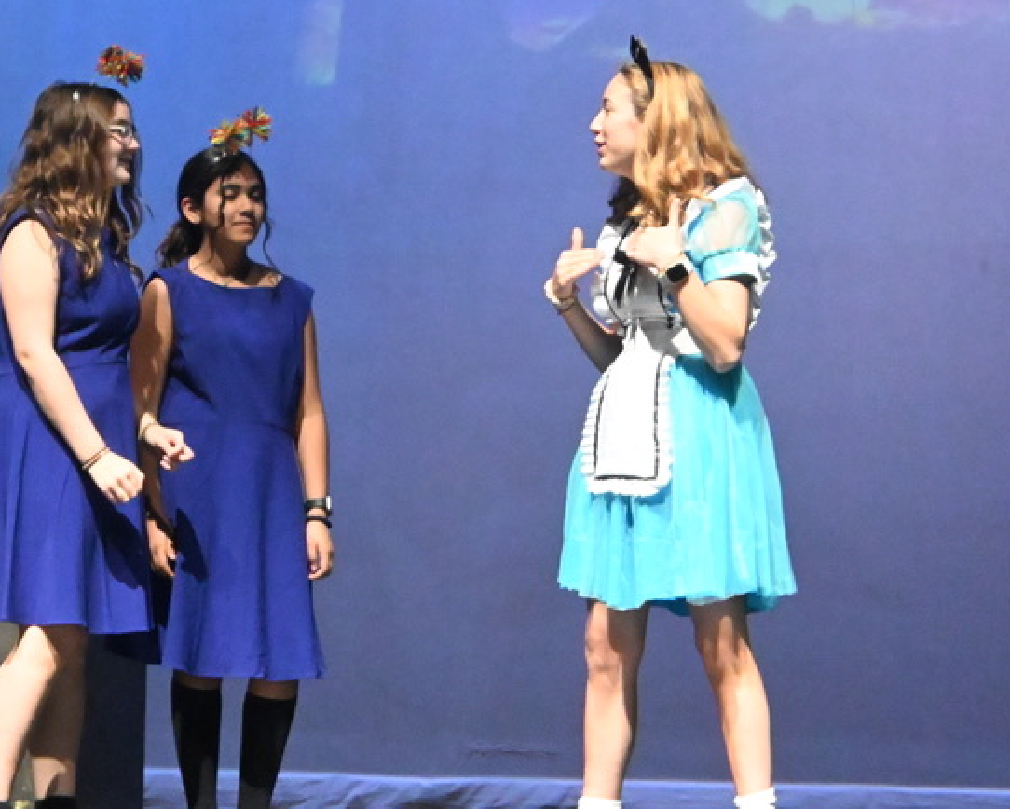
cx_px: 259
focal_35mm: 141
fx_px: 4216
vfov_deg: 11.0
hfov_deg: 13.6
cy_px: 401
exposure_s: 1/160
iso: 12800
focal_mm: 50
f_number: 6.3
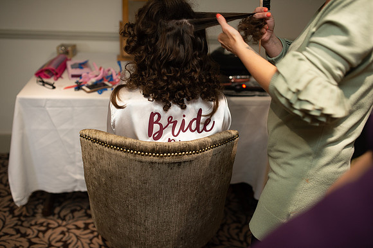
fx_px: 362
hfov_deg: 54.5
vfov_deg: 37.8
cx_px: 186
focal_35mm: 35
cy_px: 124
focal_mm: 35
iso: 500
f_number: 2.2
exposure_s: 1/80
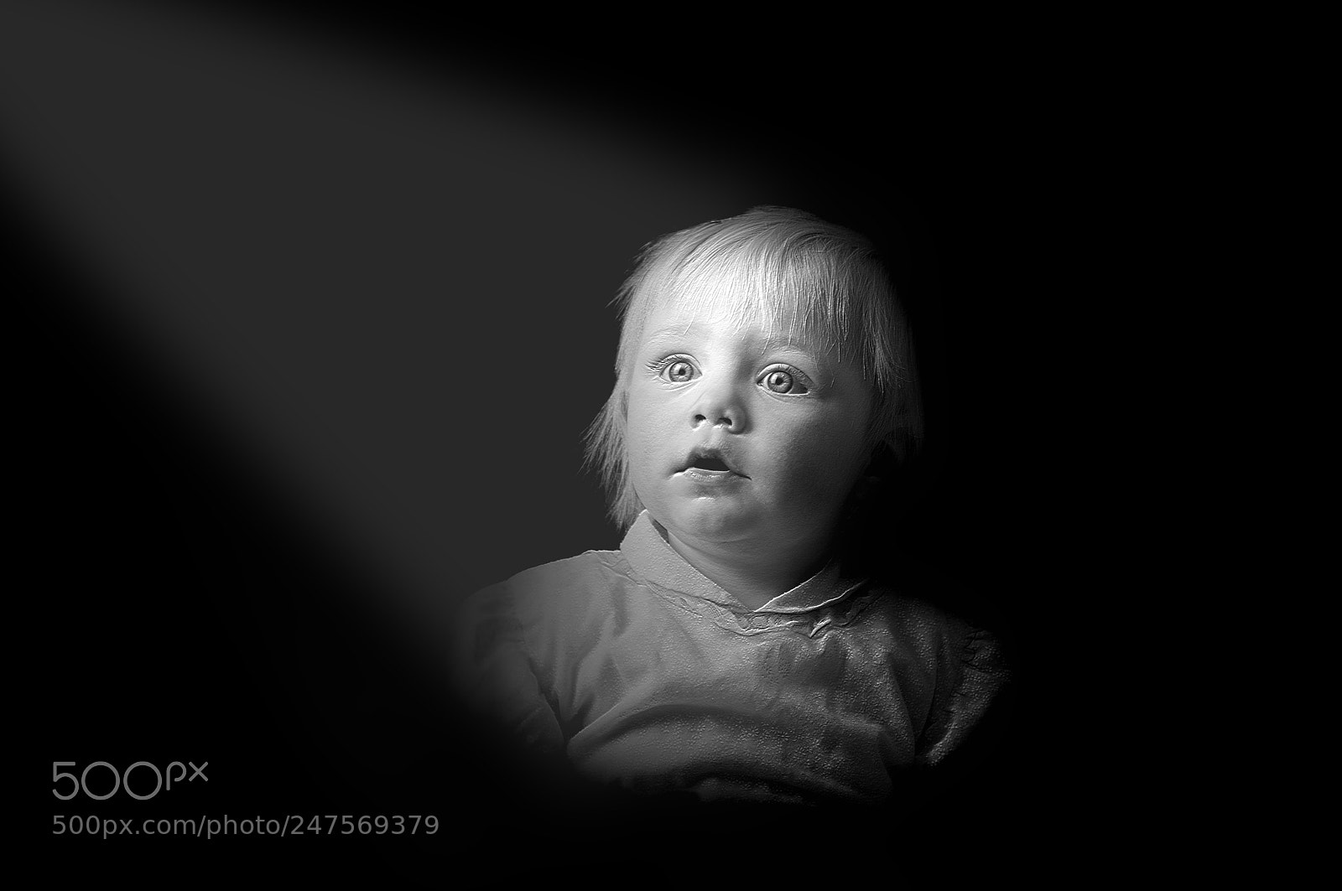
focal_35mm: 50
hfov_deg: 39.6
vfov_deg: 26.9
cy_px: 446
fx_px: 1862
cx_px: 671
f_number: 3.5
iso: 400
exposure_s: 1/90
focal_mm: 50
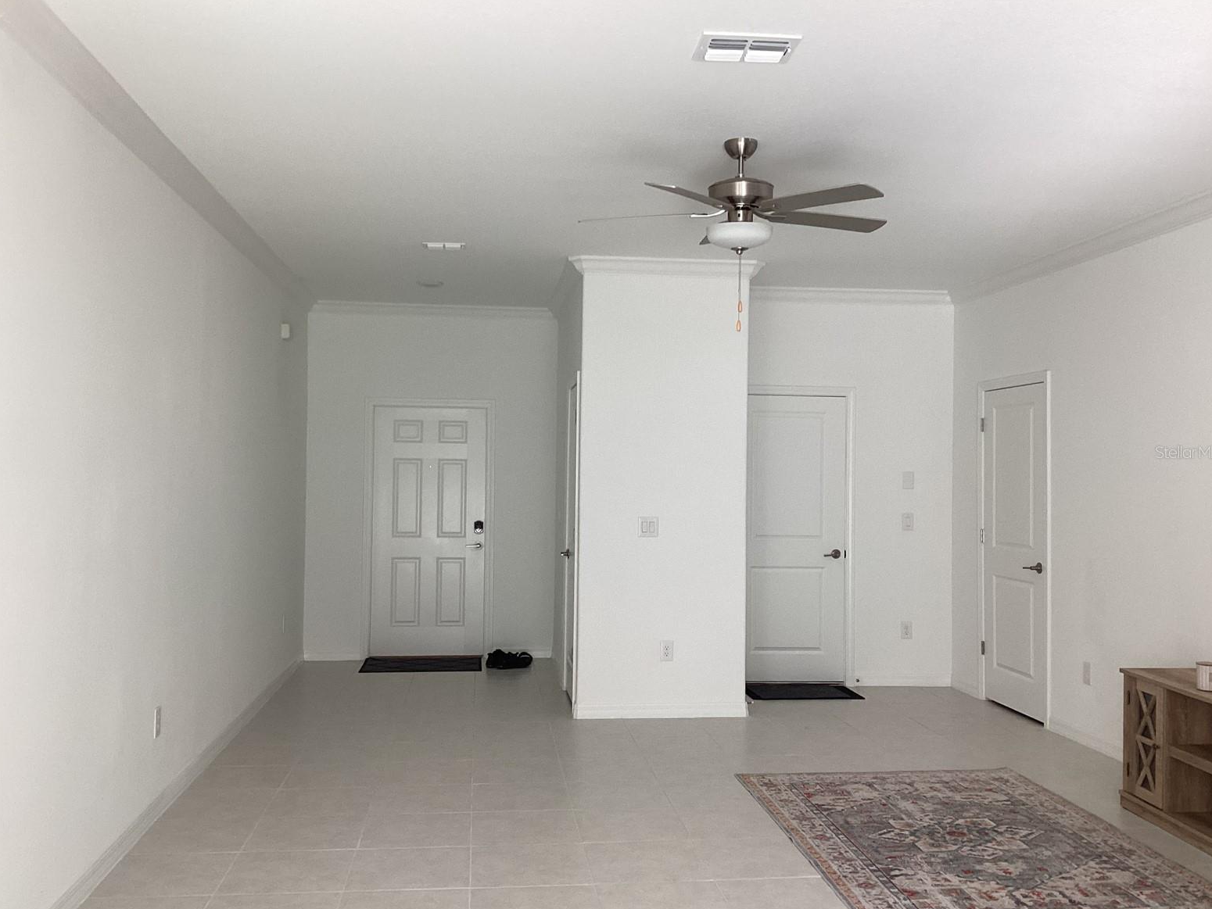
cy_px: 452
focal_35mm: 32
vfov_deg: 44.2
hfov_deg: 56.8
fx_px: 1121
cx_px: 604
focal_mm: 3.3
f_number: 2.4
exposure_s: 1/60
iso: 100
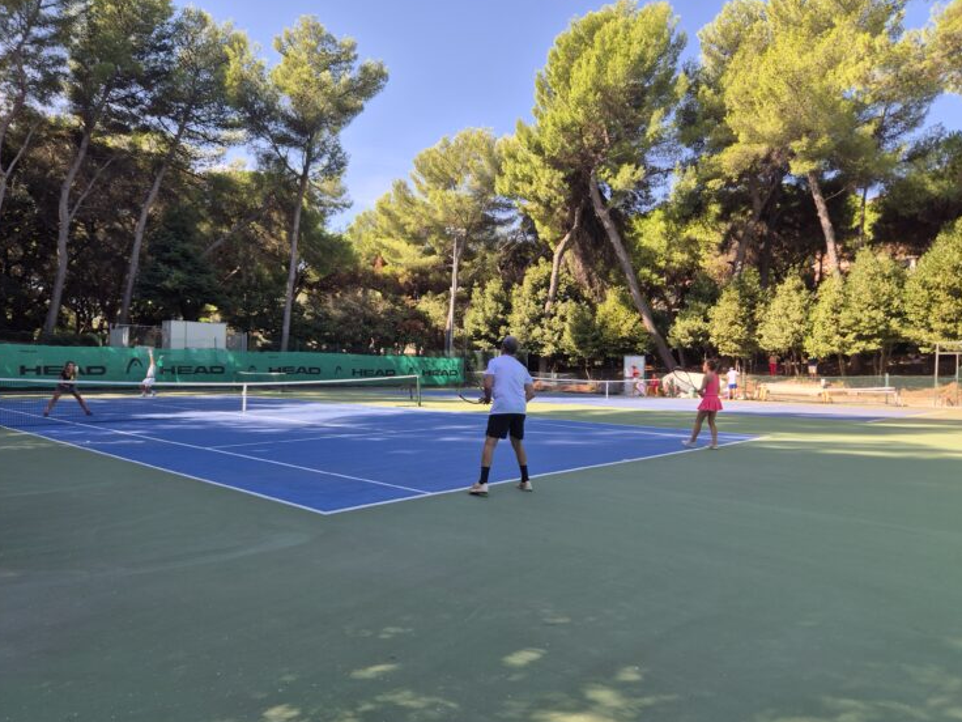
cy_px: 357
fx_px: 667
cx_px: 467
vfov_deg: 56.8
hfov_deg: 71.6
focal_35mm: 24
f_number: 1.8
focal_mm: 5.4
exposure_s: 1/586
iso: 25
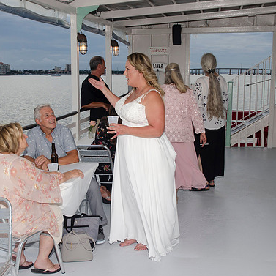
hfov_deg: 35.9
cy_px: 139
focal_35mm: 47
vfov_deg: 36.1
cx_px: 110
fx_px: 424
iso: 200
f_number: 5.6
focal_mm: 24
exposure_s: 1/250
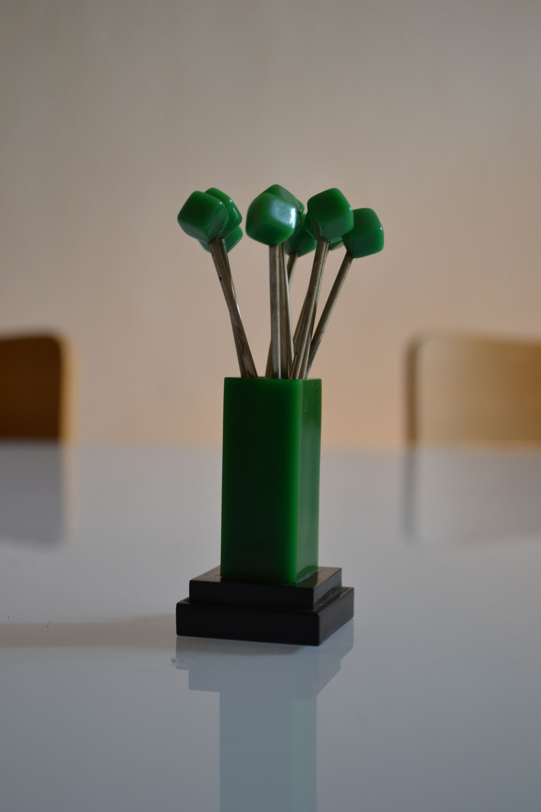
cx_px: 270
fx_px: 1285
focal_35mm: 57
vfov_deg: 35.1
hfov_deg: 23.8
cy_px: 406
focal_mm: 38
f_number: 5
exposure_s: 1/30
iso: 400
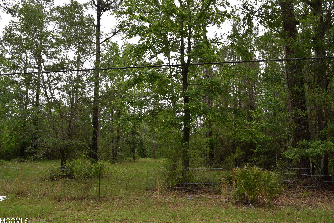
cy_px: 113
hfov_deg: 58.6
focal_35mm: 32
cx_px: 177
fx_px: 297
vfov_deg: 41.2
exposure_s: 1/160
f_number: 6.3
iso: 100
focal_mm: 20
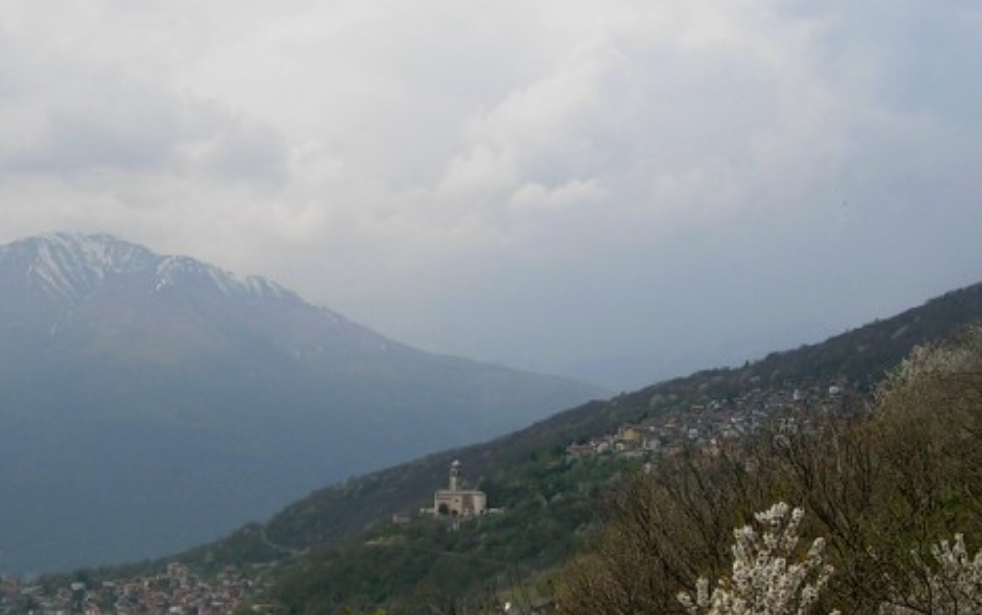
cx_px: 338
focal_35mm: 60
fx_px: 1606
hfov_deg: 33.7
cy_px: 500
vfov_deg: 21.4
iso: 50
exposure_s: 1/438
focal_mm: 5.4
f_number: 4.8
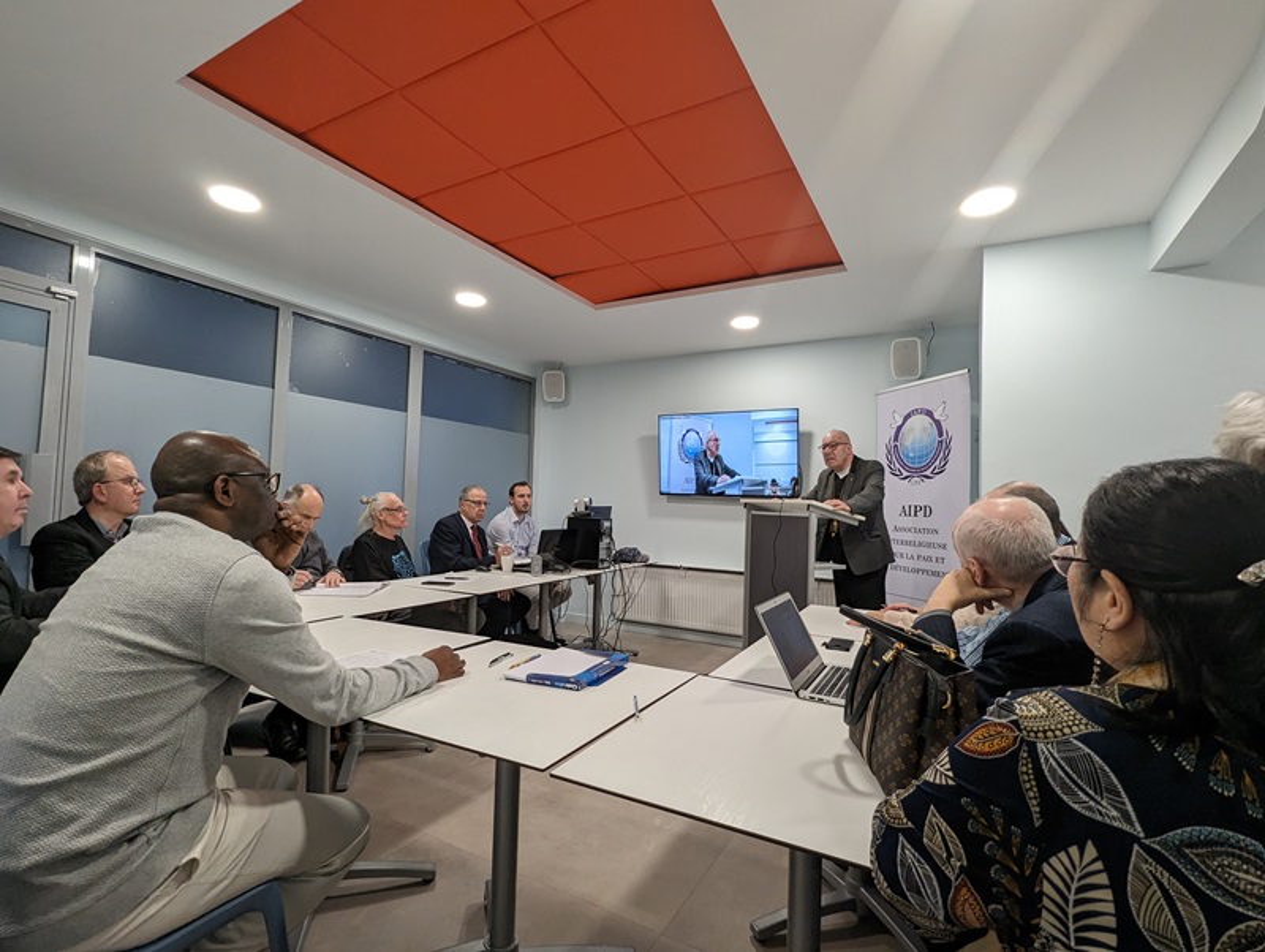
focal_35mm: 16
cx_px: 632
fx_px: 585
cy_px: 476
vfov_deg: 78.2
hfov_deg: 94.4
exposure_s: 1/59.1
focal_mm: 2.35
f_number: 2.2
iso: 115
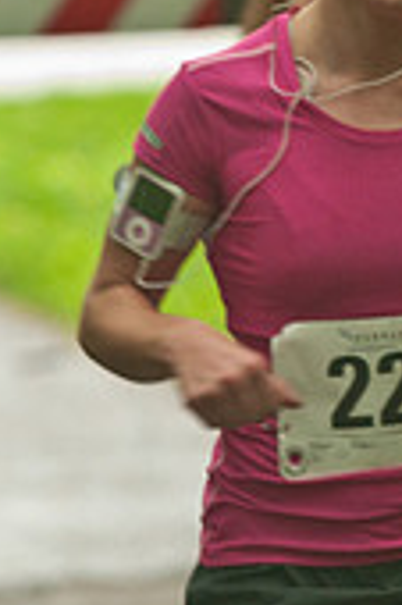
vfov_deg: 2.6
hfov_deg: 1.7
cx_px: 361
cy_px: 260
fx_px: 13292
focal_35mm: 792
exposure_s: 1/125
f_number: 4.5
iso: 1600
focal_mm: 200
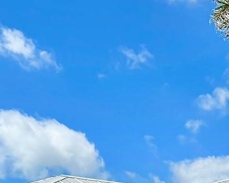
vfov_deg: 12.7
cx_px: 322
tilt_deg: +1.0
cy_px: 278
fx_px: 779
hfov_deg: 15.6
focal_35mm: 115
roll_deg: +0.4
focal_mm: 5.7
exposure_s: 1/5076
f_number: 1.5
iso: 50
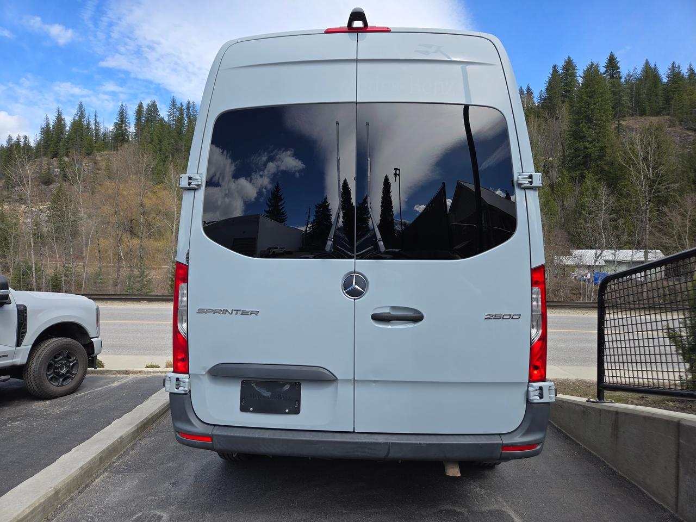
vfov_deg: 58.9
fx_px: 462
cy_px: 261
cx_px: 348
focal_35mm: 23
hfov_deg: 73.9
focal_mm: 5.4
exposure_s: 1/1139
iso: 25
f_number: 1.8
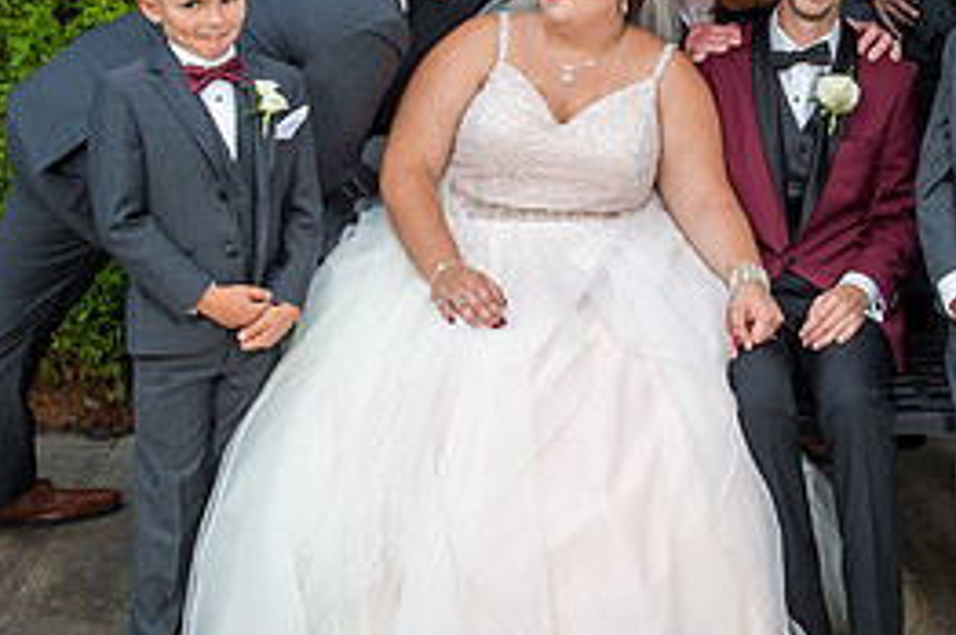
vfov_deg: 17.6
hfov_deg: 26.2
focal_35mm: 77
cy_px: 187
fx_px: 2042
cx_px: 641
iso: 200
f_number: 4.8
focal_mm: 32
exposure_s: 1/90
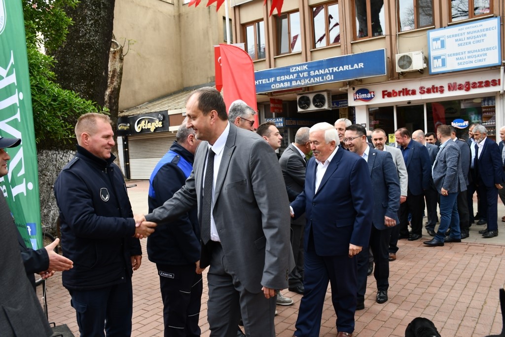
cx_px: 252
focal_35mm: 30
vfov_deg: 43.6
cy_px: 168
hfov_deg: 61.9
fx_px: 421
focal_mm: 20
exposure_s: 1/125
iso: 140
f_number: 5.6
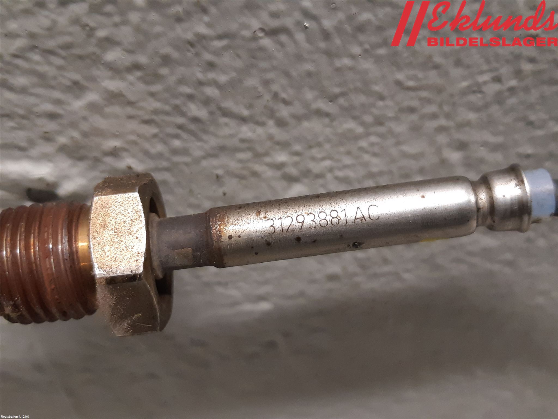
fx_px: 419
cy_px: 210
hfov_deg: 67.3
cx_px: 279
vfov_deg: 53.1
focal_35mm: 26
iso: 200
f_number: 1.7
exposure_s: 1/50
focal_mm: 3.93
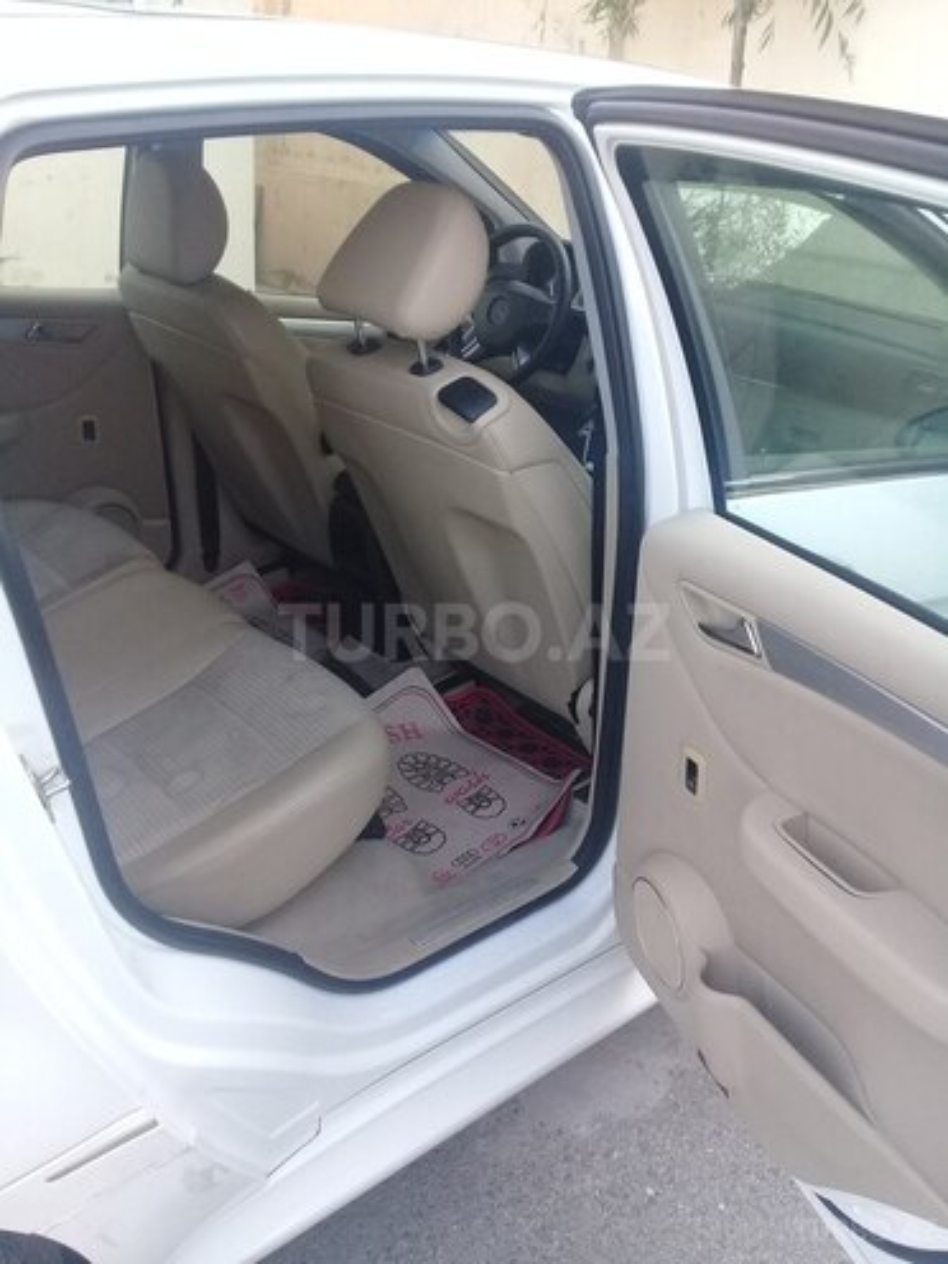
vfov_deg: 58.4
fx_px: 1132
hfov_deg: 45.4
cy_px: 632
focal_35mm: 31
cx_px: 474
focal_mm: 3.3
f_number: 2.2
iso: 64
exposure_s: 1/100
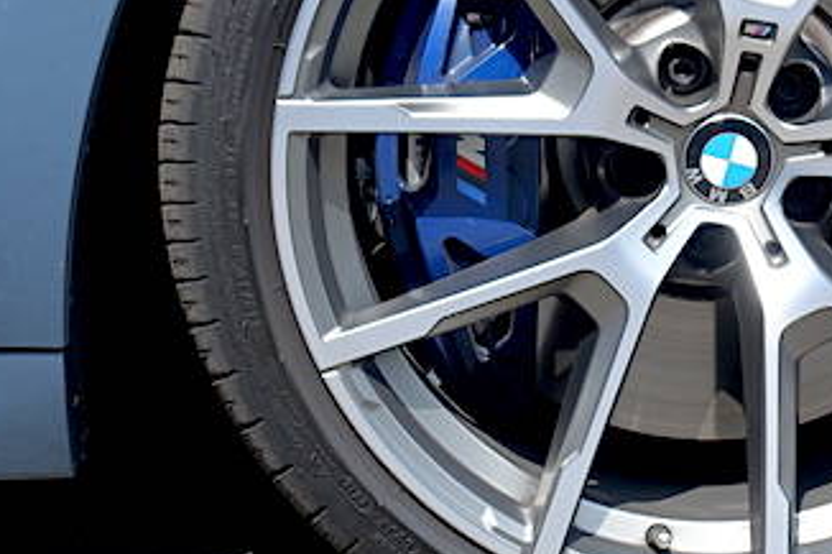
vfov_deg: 8.7
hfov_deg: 13.0
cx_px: 661
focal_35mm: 157
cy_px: 124
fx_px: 3626
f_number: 5.6
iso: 125
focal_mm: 23.53
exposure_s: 1/200
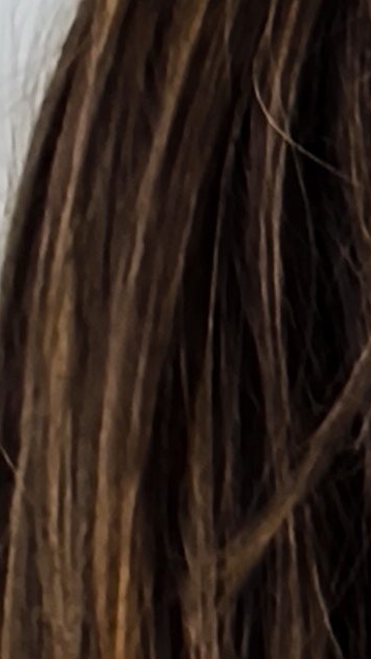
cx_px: 870
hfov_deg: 8.6
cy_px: 992
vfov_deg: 15.4
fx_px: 2255
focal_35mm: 129
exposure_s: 1/30
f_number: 2.2
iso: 50
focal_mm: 1.65
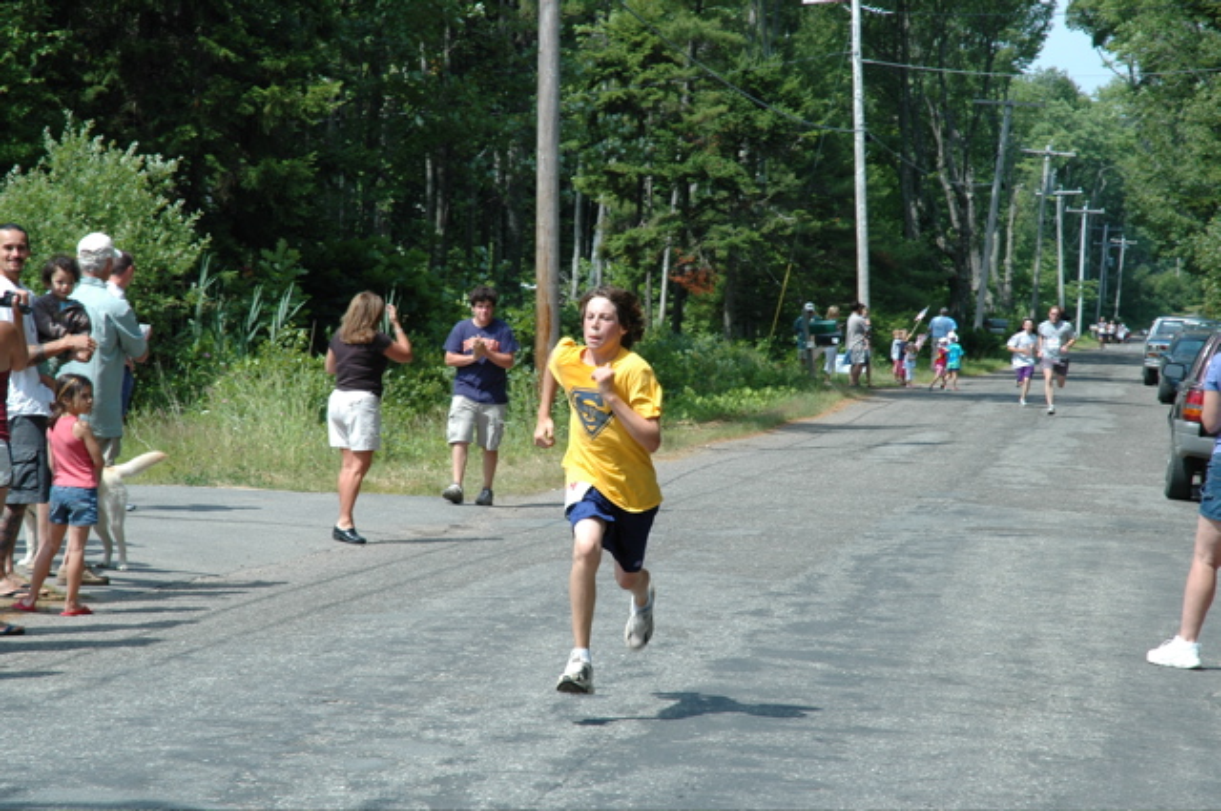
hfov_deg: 19.5
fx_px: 3557
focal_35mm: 105
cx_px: 610
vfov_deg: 13.0
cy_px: 406
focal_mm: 70
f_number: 8
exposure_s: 1/250
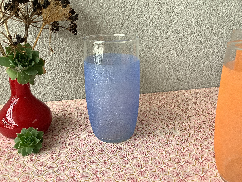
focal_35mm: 31
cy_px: 91
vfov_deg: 45.4
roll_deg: +1.4
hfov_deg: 58.4
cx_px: 121
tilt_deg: -18.7
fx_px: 217
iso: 100
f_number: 2.4
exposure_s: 1/60
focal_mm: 3.3
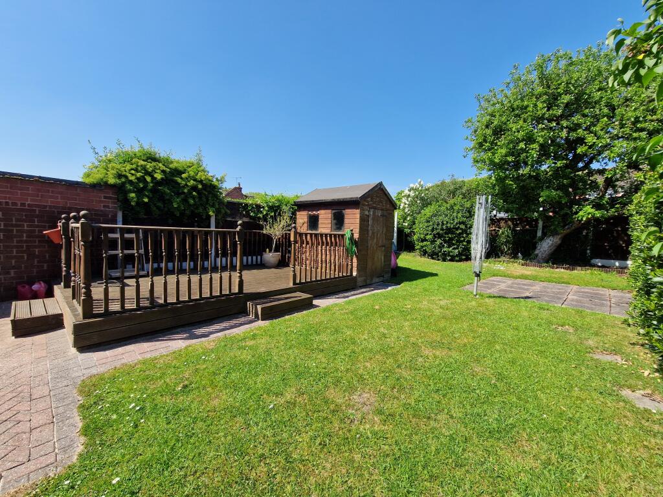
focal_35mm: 13
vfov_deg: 89.9
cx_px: 332
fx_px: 249
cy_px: 248
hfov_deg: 106.2
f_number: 2.2
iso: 50
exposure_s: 1/1832
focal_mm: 2.2
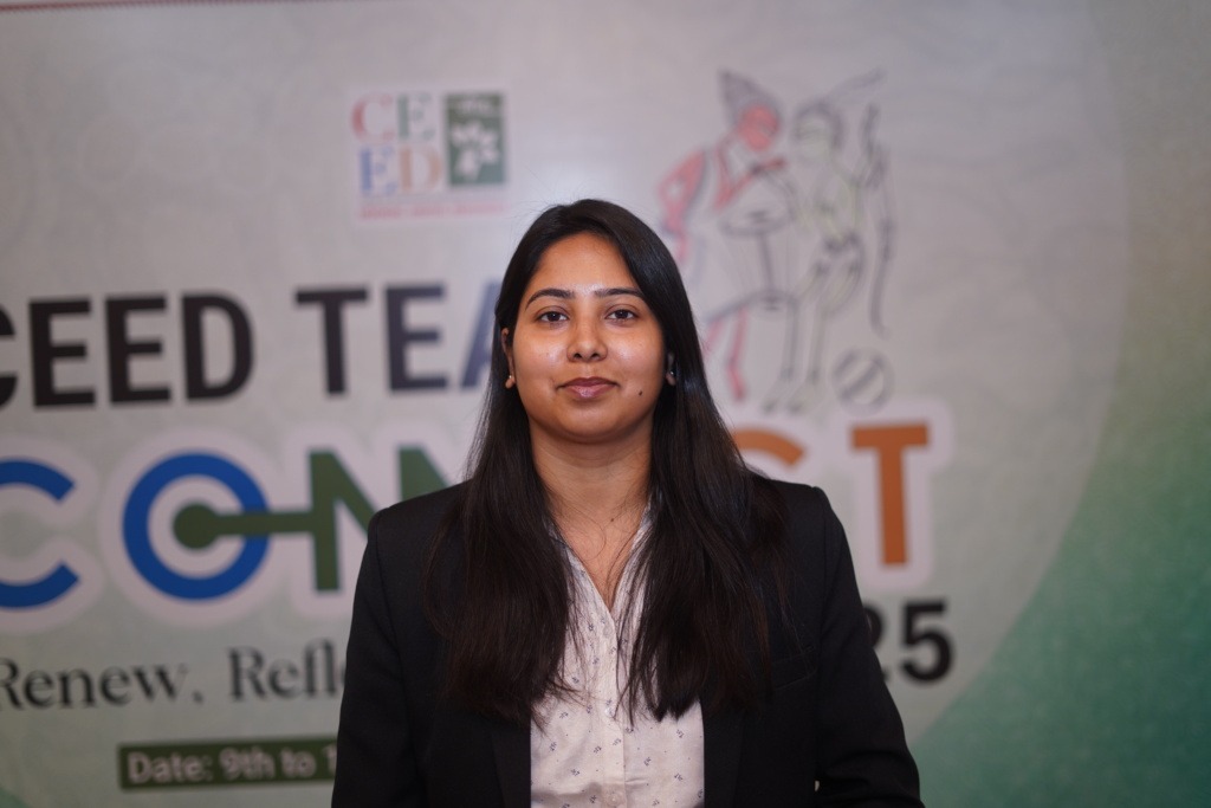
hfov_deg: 39.6
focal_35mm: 50
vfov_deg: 27.0
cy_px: 404
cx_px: 606
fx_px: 1682
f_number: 1.8
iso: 250
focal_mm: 50
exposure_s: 1/125
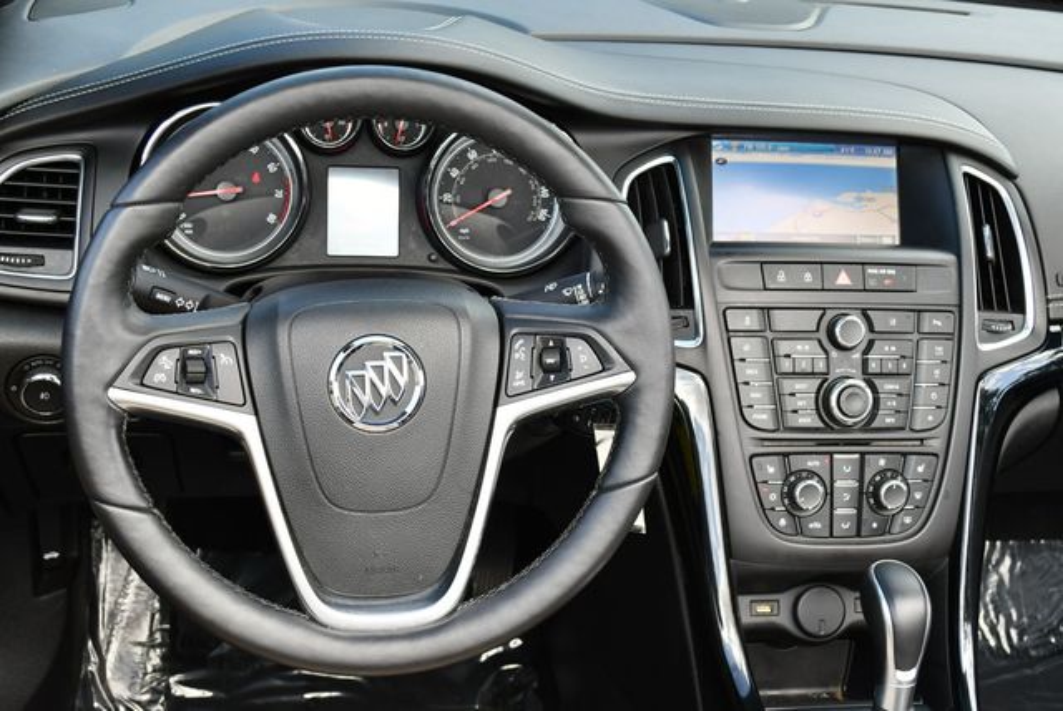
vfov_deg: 28.1
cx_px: 532
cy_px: 356
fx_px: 1419
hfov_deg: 41.1
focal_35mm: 48
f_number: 5
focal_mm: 24
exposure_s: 1/250
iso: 400
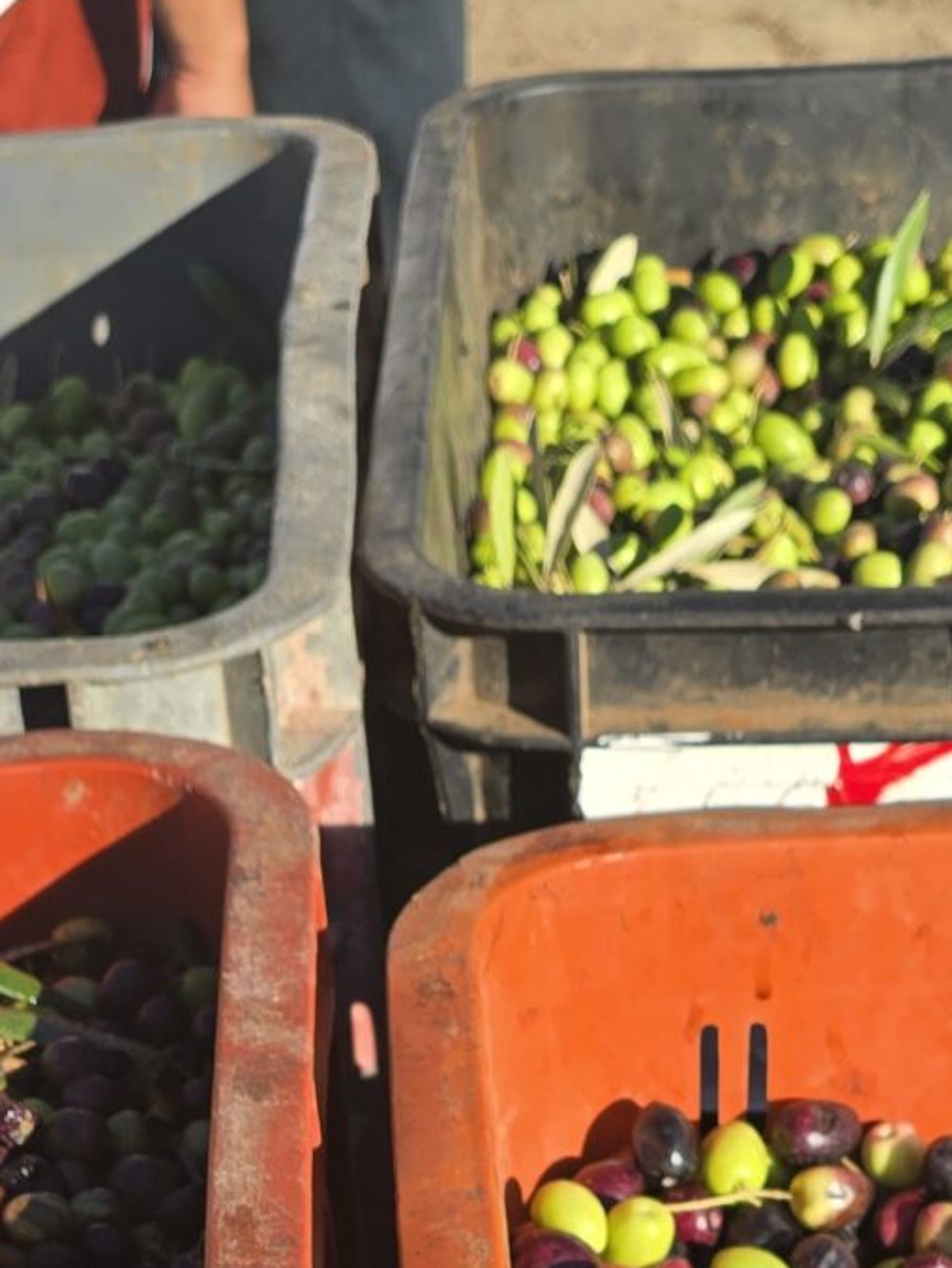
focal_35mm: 87
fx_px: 3189
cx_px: 525
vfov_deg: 19.8
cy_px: 1849
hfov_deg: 17.0
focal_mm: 6.3
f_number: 1.7
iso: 12
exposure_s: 1/622
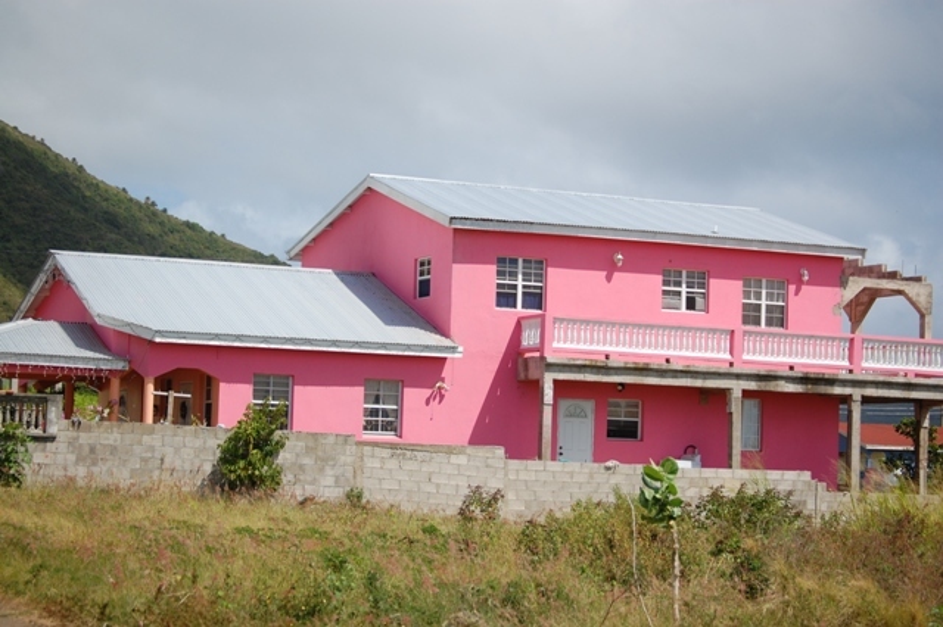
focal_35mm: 82
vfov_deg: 16.5
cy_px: 314
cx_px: 472
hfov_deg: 24.6
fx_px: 2160
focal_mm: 55
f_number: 4
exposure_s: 1/2000
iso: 200
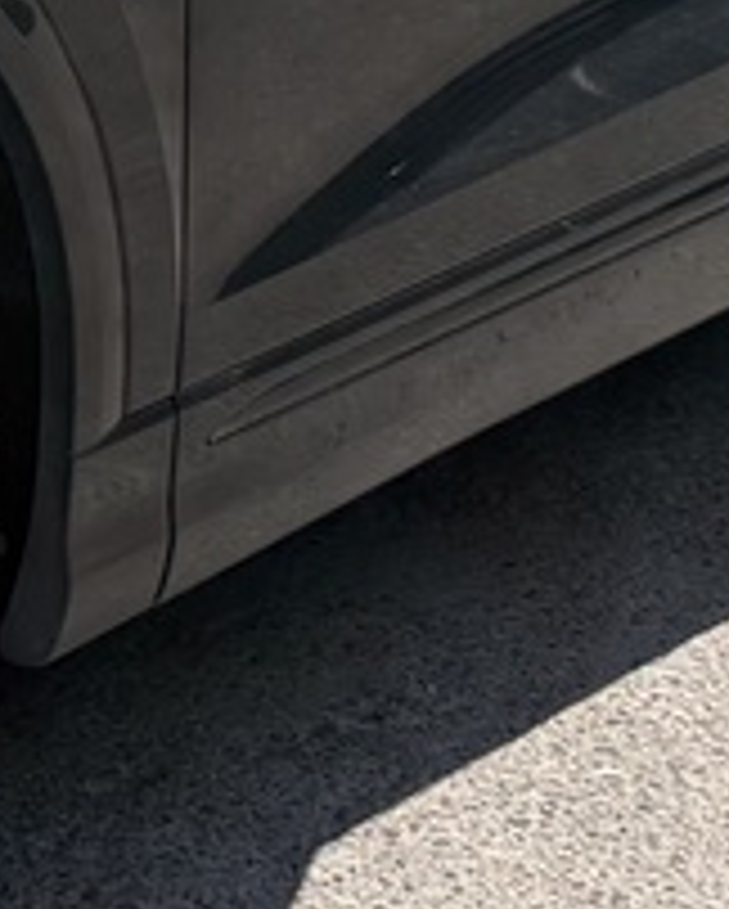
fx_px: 4497
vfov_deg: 11.0
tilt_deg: -8.7
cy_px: -576
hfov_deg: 9.0
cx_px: -356
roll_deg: -1.1
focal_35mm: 167
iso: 125
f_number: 1.78
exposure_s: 1/5319
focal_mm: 6.76
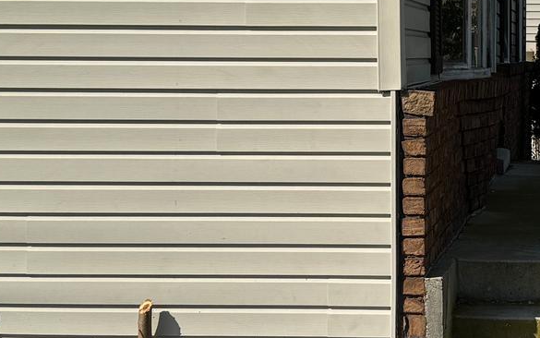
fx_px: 1310
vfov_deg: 14.6
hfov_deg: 22.5
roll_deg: -0.9
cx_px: 519
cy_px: 90
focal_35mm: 89
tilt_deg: -2.2
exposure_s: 1/7937
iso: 80
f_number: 1.78
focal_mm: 6.86
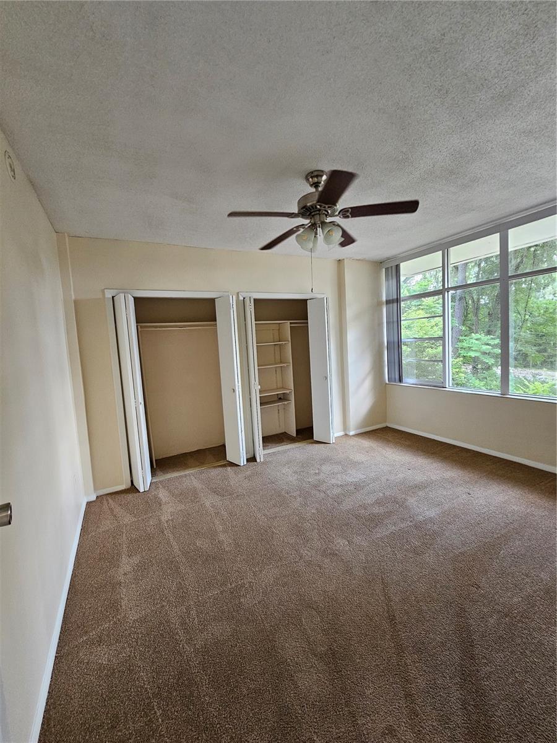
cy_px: 372
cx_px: 278
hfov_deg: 89.9
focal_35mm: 13
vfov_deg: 106.2
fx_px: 279
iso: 320
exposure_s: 1/77
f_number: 2.2
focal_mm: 2.2
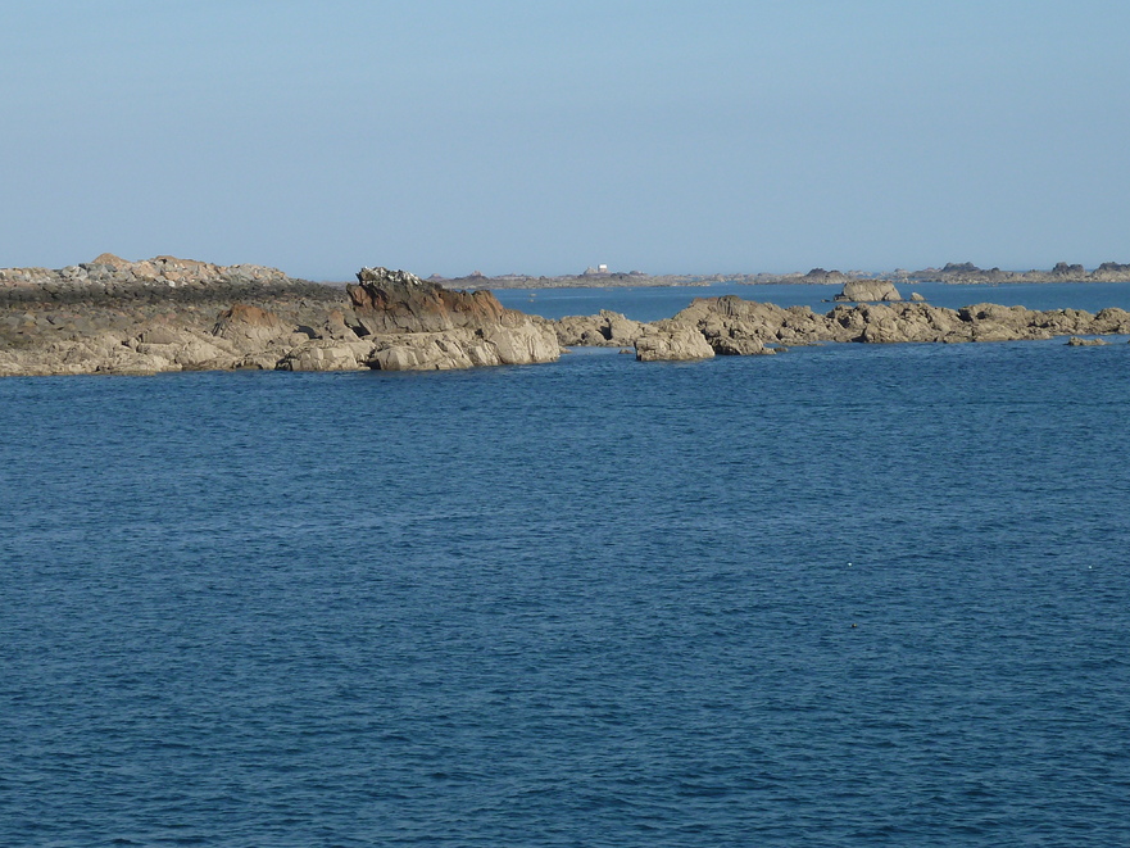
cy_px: 337
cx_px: 564
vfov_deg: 13.1
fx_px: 3689
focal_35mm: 113
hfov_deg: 17.4
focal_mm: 13.7
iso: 80
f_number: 5
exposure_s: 1/400
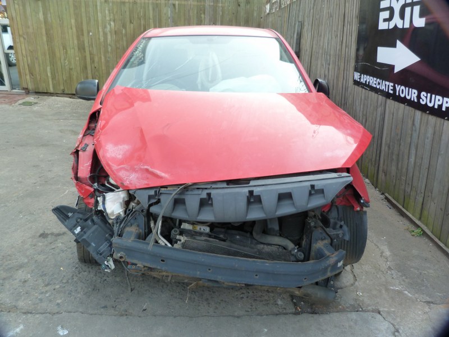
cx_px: 224
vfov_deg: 54.9
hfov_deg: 69.4
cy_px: 168
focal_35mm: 25
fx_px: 324
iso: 125
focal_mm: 4.5
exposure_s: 1/80
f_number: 2.8
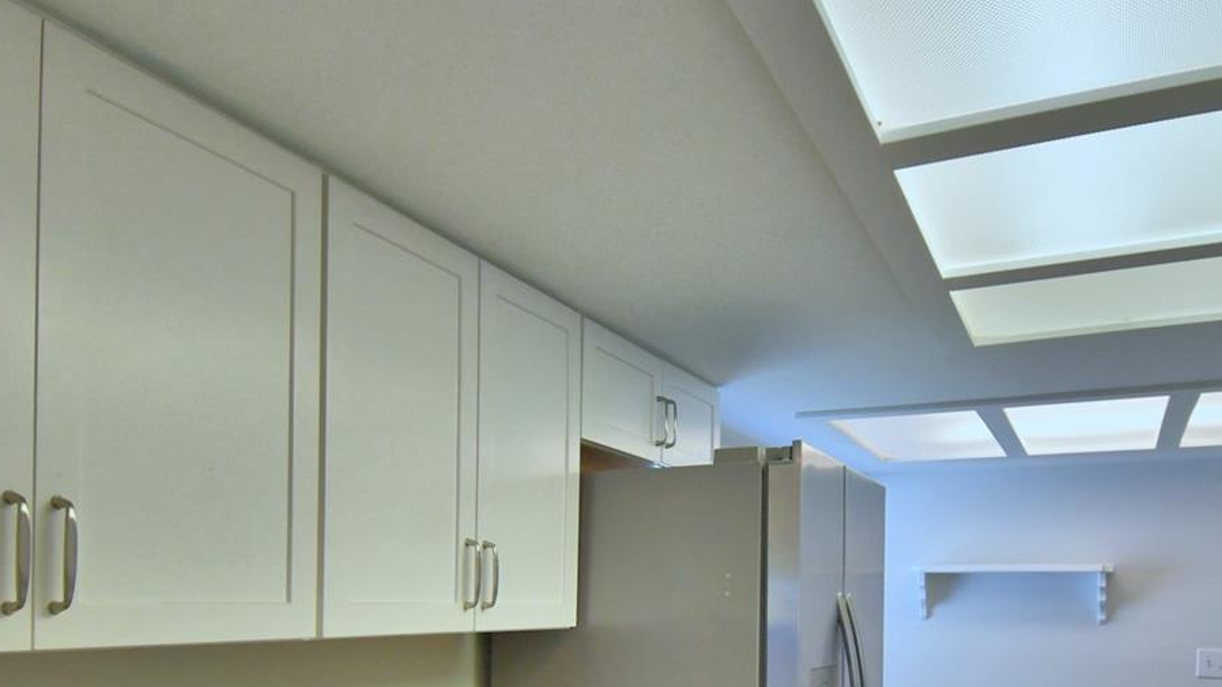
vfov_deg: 39.1
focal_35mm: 28
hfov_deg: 67.9
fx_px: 907
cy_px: 594
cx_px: 640
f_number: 4.5
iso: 400
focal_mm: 10
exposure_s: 1/100
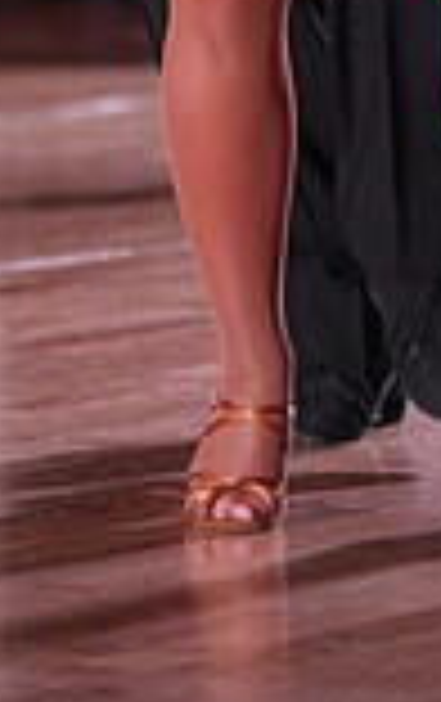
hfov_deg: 2.5
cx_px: 259
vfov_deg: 4.0
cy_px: -454
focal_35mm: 519
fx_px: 9944
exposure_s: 1/800
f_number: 2.8
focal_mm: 137
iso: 2000
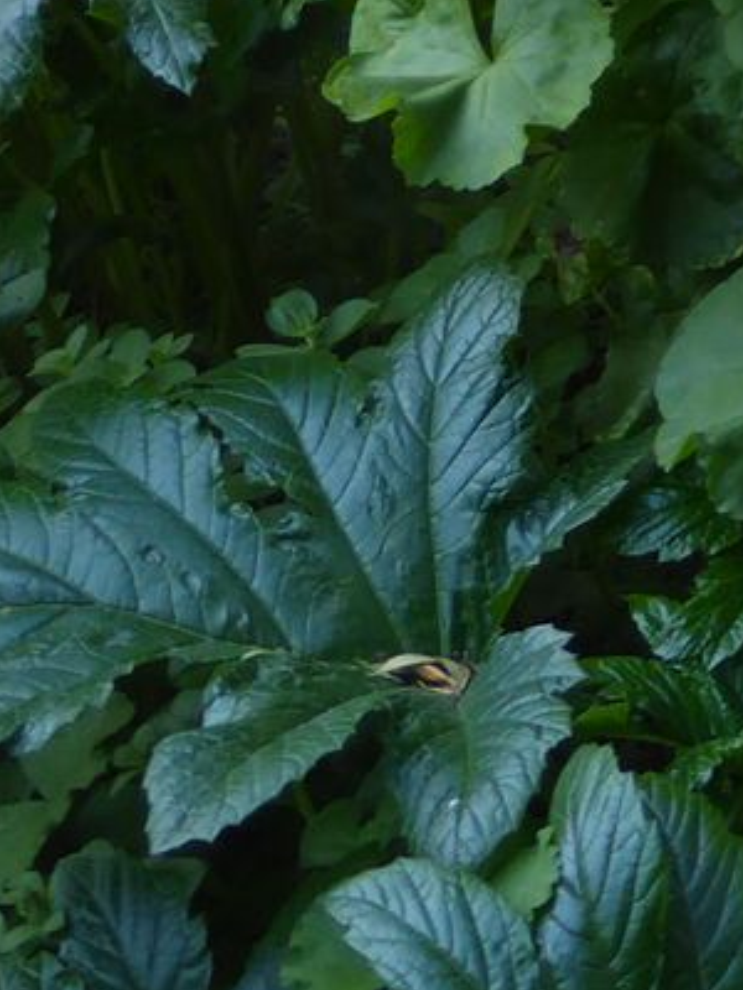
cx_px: 1461
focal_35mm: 144
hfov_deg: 9.6
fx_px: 4121
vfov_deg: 12.2
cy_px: -970
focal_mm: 6.3
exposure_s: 1/60
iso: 100
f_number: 3.7
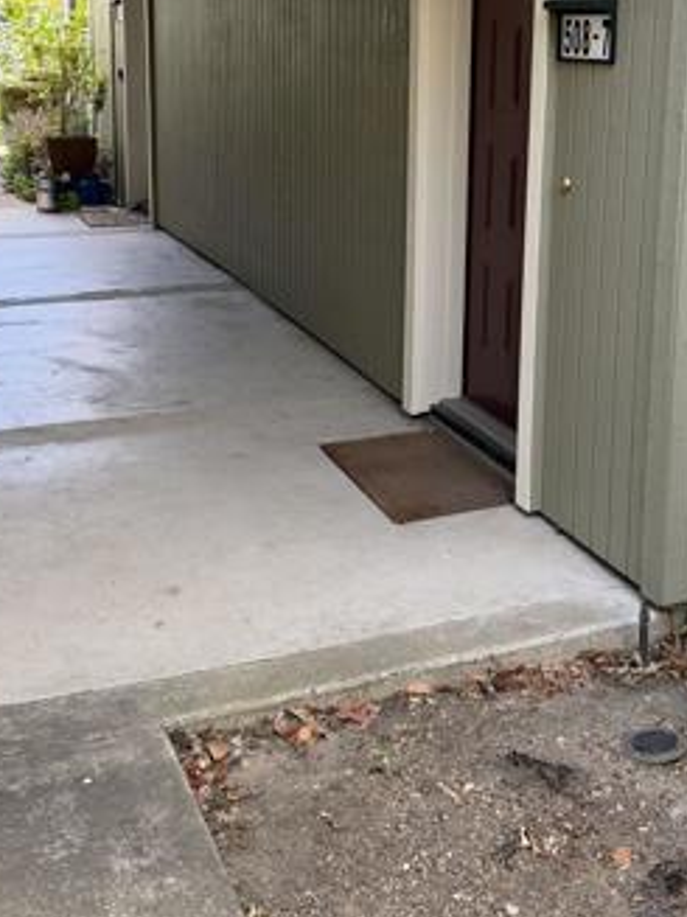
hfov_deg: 30.5
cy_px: 266
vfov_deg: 39.7
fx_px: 1245
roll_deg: -1.7
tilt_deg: -8.1
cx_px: 496
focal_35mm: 47
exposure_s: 1/157
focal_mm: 6.93
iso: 64
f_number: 1.8
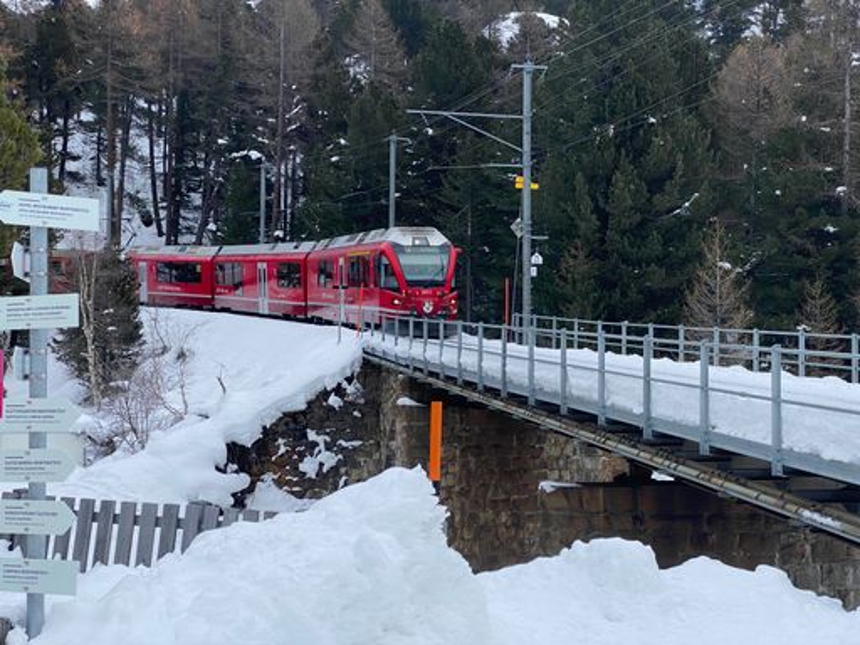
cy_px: 322
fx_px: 1292
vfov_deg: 28.0
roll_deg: -1.6
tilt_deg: +2.3
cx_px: 430
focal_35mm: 52
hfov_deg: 36.8
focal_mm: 6
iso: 20
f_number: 2
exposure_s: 1/727
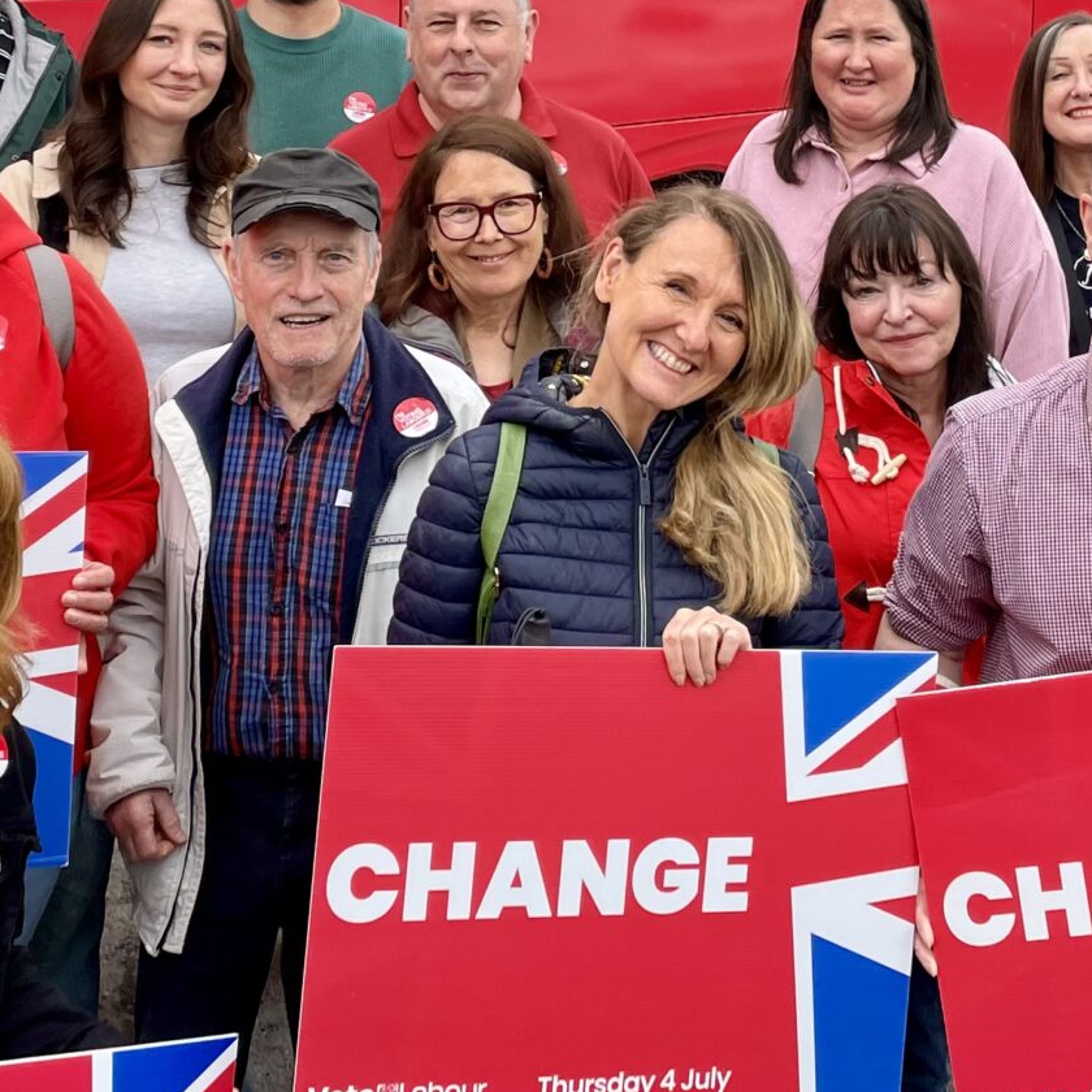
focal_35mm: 70
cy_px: 17
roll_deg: -1.1
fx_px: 2498
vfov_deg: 23.7
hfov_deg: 24.7
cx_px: 556
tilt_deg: -2.4
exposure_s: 1/997
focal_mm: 4.2
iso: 32
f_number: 1.6
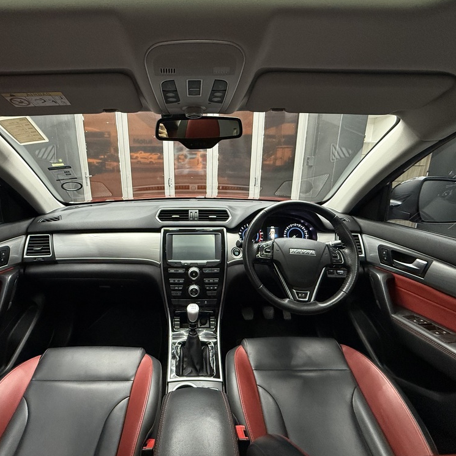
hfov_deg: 83.4
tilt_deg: -15.1
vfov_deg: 84.0
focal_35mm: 17
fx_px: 253
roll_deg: +0.6
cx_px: 193
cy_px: 223
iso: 400
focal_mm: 2.22
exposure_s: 1/50
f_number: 2.2
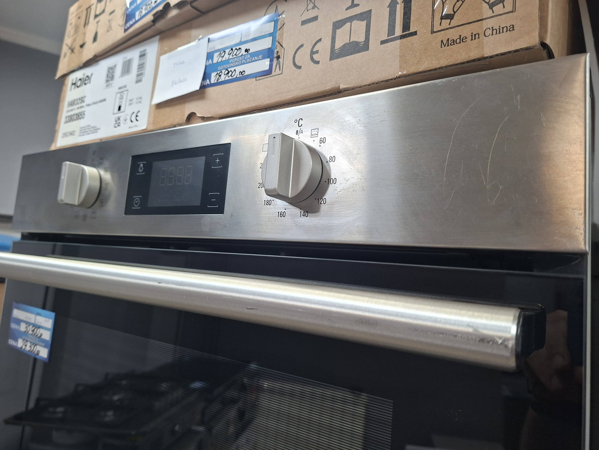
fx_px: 398
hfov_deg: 73.9
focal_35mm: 23
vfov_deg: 58.9
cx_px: 300
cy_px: 225
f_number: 1.8
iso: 200
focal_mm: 5.54
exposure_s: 1/100
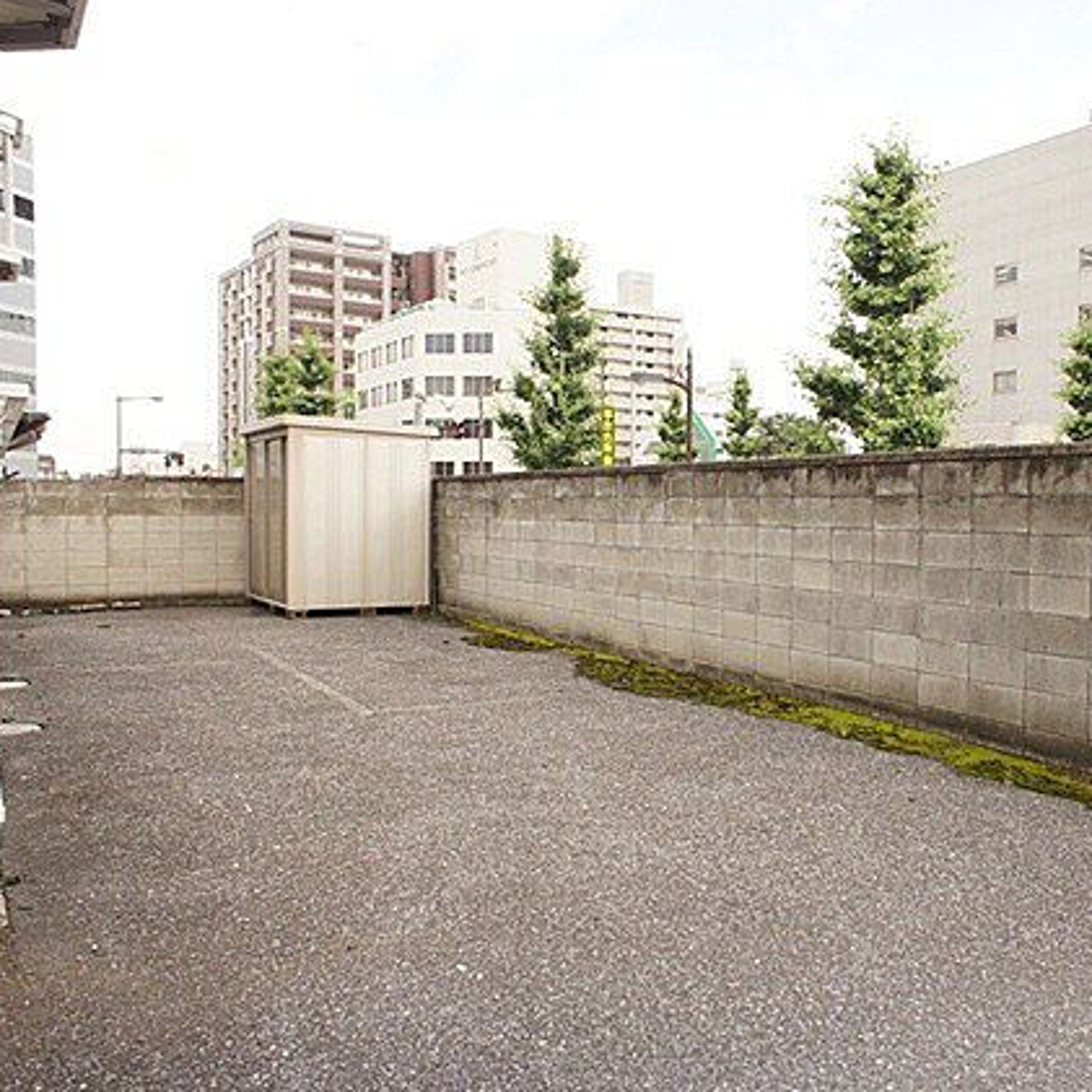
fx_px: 1106
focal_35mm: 31
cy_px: 545
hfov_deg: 51.6
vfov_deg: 52.5
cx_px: 724
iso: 400
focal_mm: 16
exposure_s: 1/320
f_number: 6.3
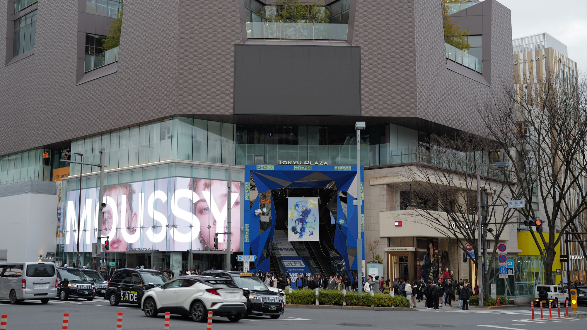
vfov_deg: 26.0
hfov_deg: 44.6
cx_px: 297
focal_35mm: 46
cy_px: 156
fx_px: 716
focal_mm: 43
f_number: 3.2
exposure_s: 1/100
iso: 100
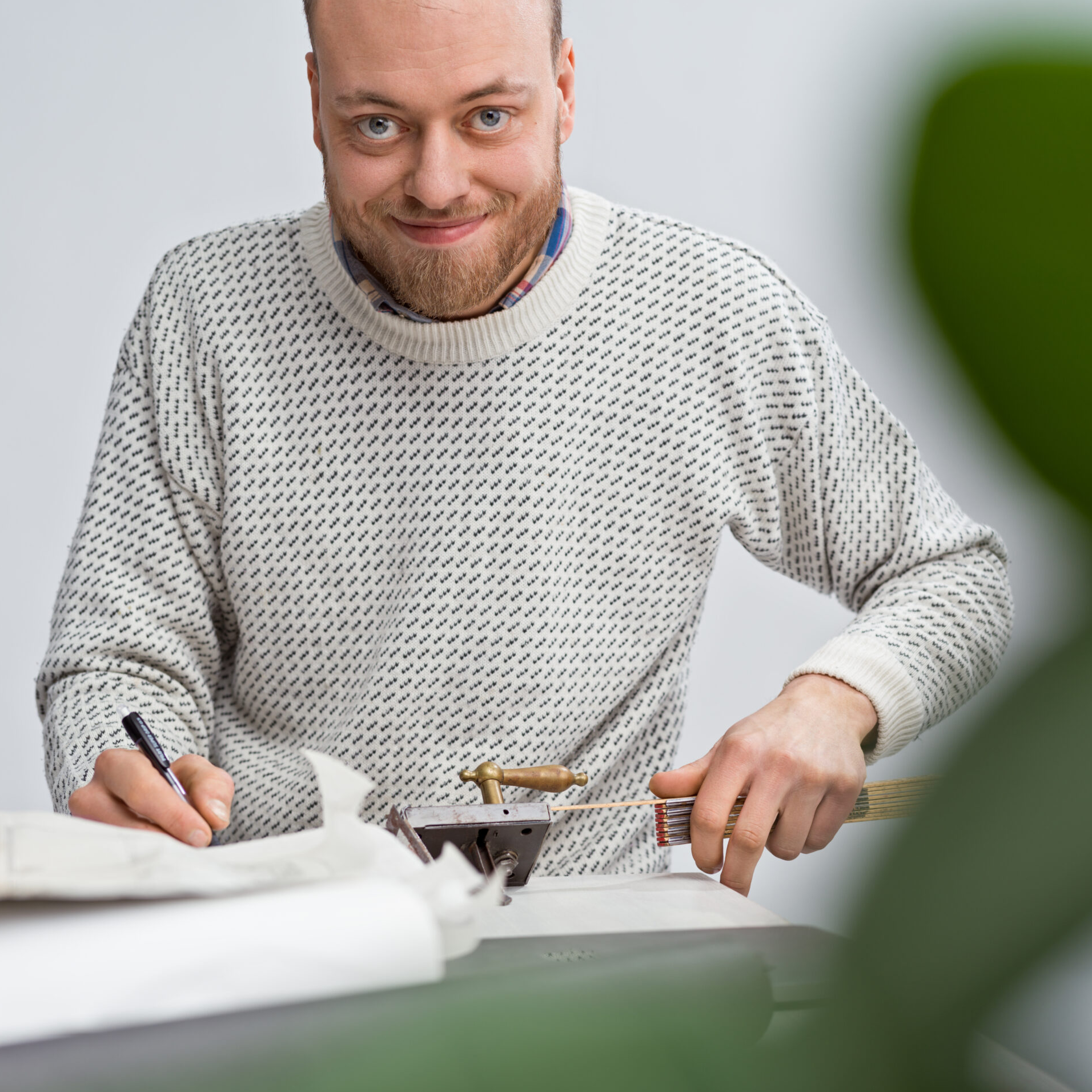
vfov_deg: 20.6
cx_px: 546
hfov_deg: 20.6
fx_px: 2998
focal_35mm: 84
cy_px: 542
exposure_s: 1/180
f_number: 4.8
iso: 100
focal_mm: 90
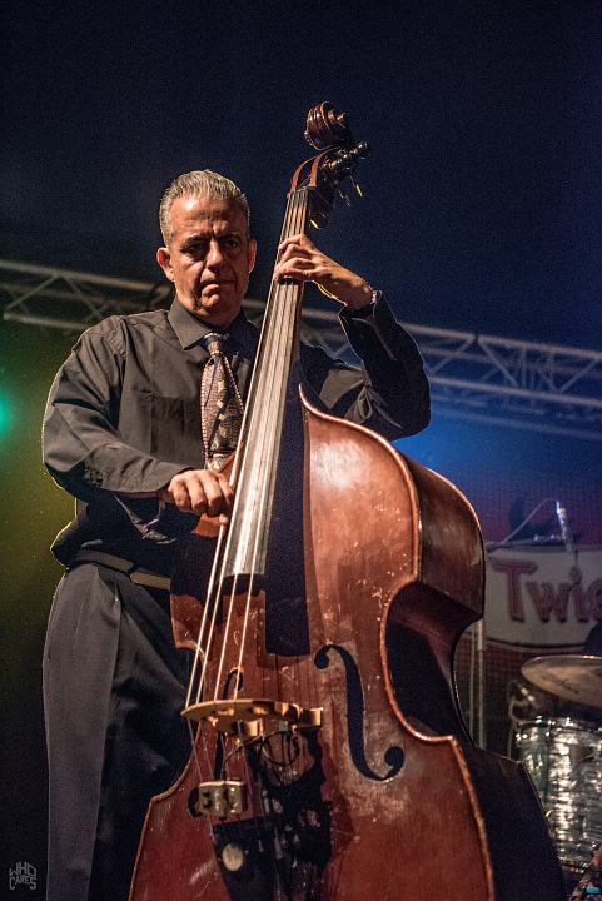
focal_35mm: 52
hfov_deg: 26.0
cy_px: 450
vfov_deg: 38.2
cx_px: 301
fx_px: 1302
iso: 1250
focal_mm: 52
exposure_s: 1/160
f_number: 2.8
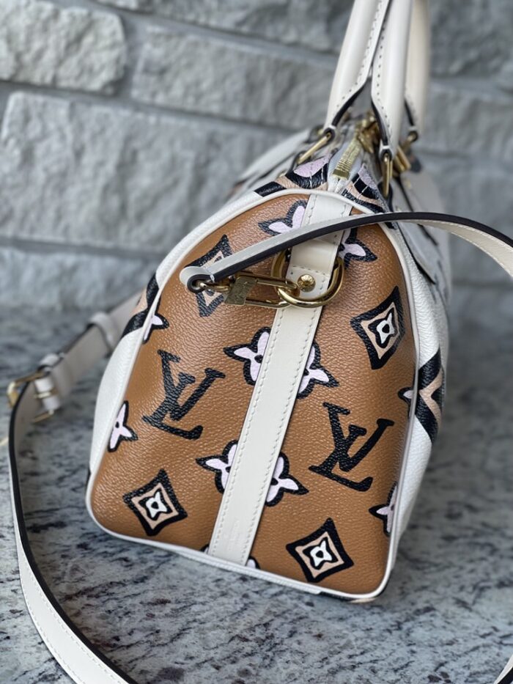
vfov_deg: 30.3
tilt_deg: -18.3
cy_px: 342
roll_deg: -16.1
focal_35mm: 64
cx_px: 256
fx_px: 1264
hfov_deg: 22.9
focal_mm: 7.5
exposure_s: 1/121
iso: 64
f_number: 2.2
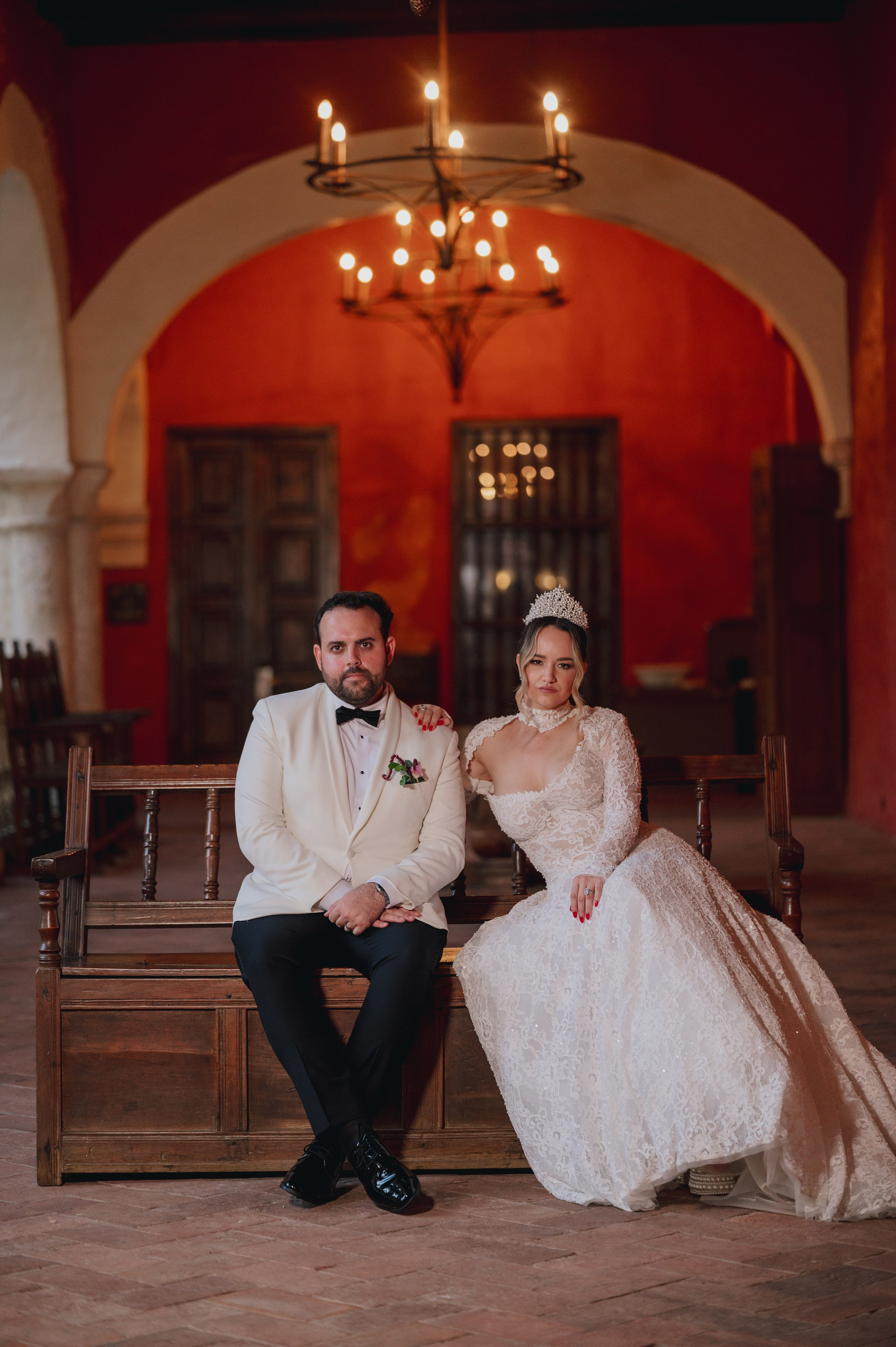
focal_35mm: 85
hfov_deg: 16.0
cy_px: 674
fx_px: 3178
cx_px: 448
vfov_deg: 23.9
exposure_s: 1/160
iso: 1600
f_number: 2
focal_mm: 85
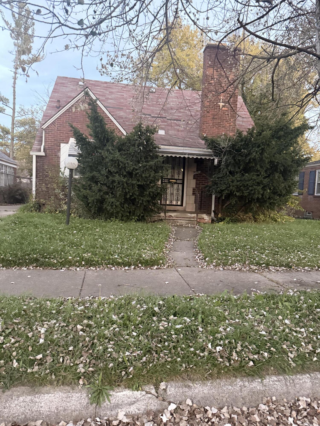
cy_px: 213
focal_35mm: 24
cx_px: 160
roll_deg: -1.6
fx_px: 296
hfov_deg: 56.8
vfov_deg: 71.6
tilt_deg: -2.7
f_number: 1.78
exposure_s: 1/41
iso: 800
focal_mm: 6.76
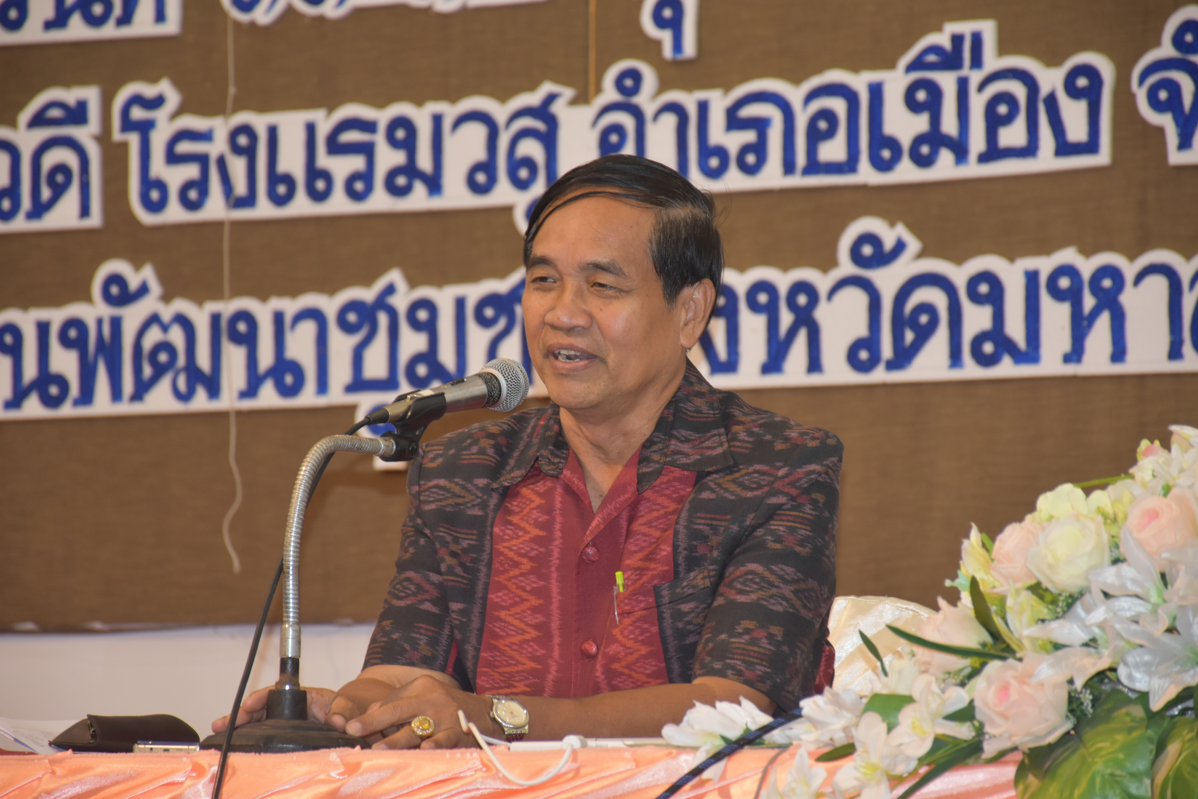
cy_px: 400
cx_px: 599
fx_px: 6489
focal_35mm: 195
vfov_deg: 7.0
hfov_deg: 10.5
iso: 800
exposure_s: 1/60
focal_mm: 130
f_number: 5.6
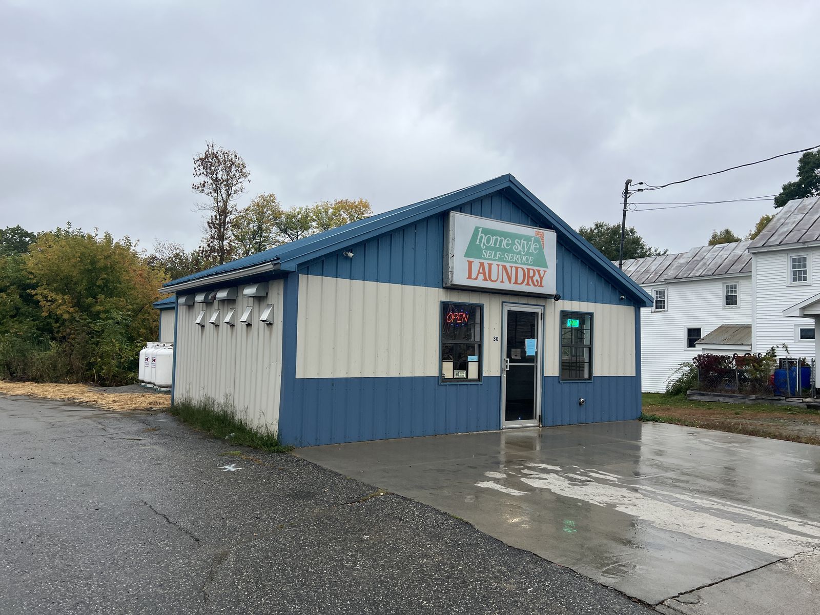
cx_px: 410
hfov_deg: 67.3
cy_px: 308
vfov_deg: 53.1
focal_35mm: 26
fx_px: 616
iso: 50
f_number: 1.5
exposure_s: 1/833
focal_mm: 5.7
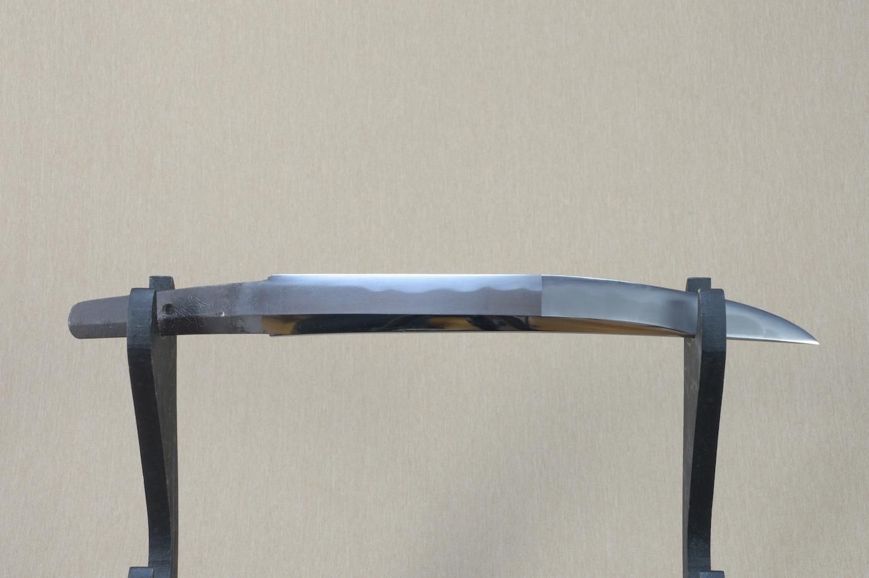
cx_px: 434
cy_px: 289
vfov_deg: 25.7
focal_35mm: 52
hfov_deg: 37.9
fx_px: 1266
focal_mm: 35
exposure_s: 1/2
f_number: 11
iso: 400
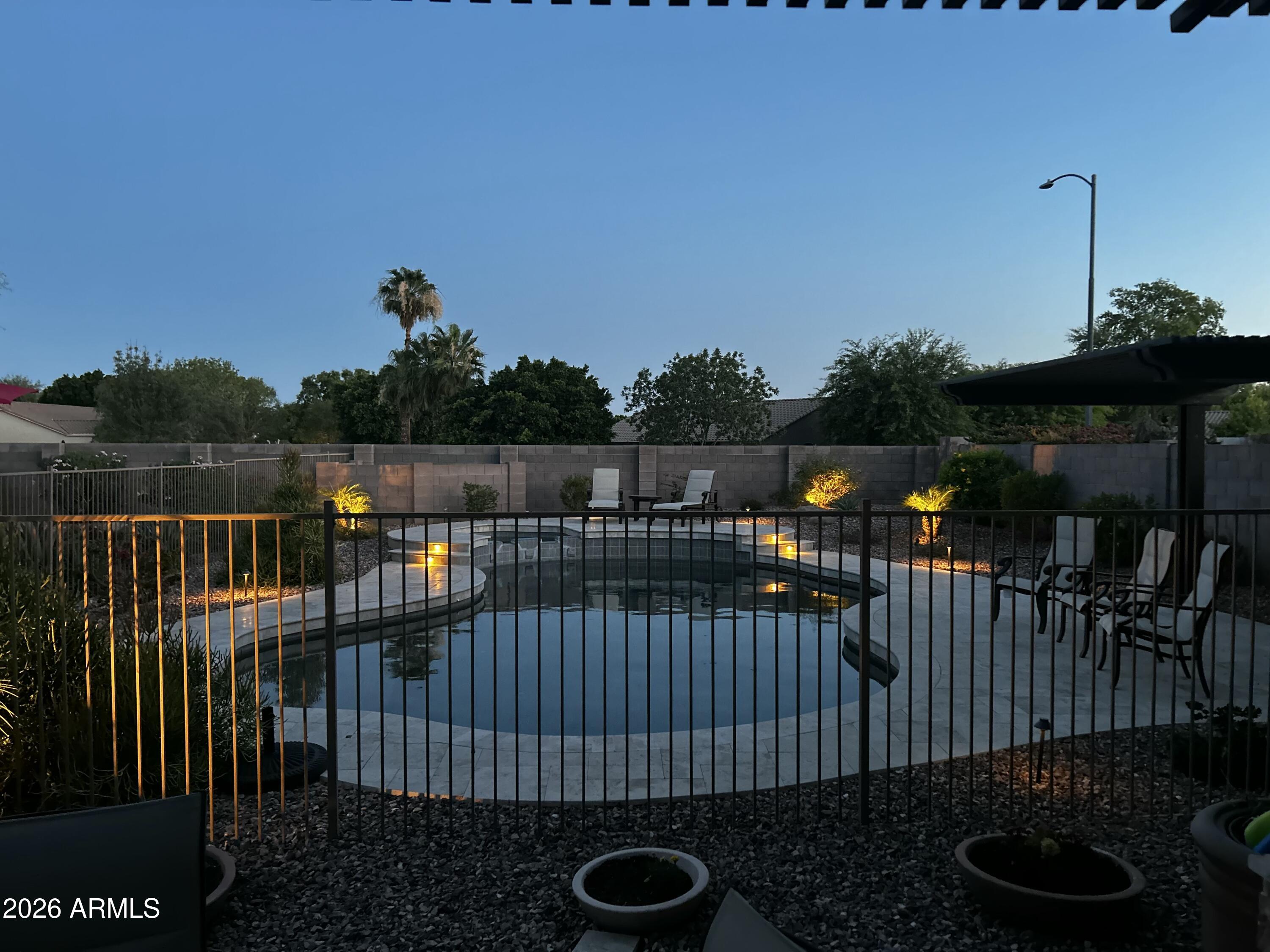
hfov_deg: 67.3
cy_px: 476
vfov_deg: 53.1
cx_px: 635
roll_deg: +0.1
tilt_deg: -2.0
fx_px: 954
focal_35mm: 26
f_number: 1.5
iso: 500
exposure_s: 1/40
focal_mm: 5.7
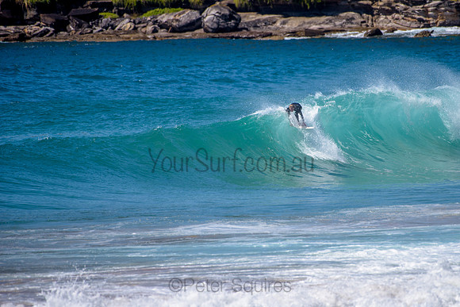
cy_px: 131
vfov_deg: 2.2
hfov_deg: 3.4
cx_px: 282
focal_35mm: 613
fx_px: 7832
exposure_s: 1/2000
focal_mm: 500
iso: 125
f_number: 5.6
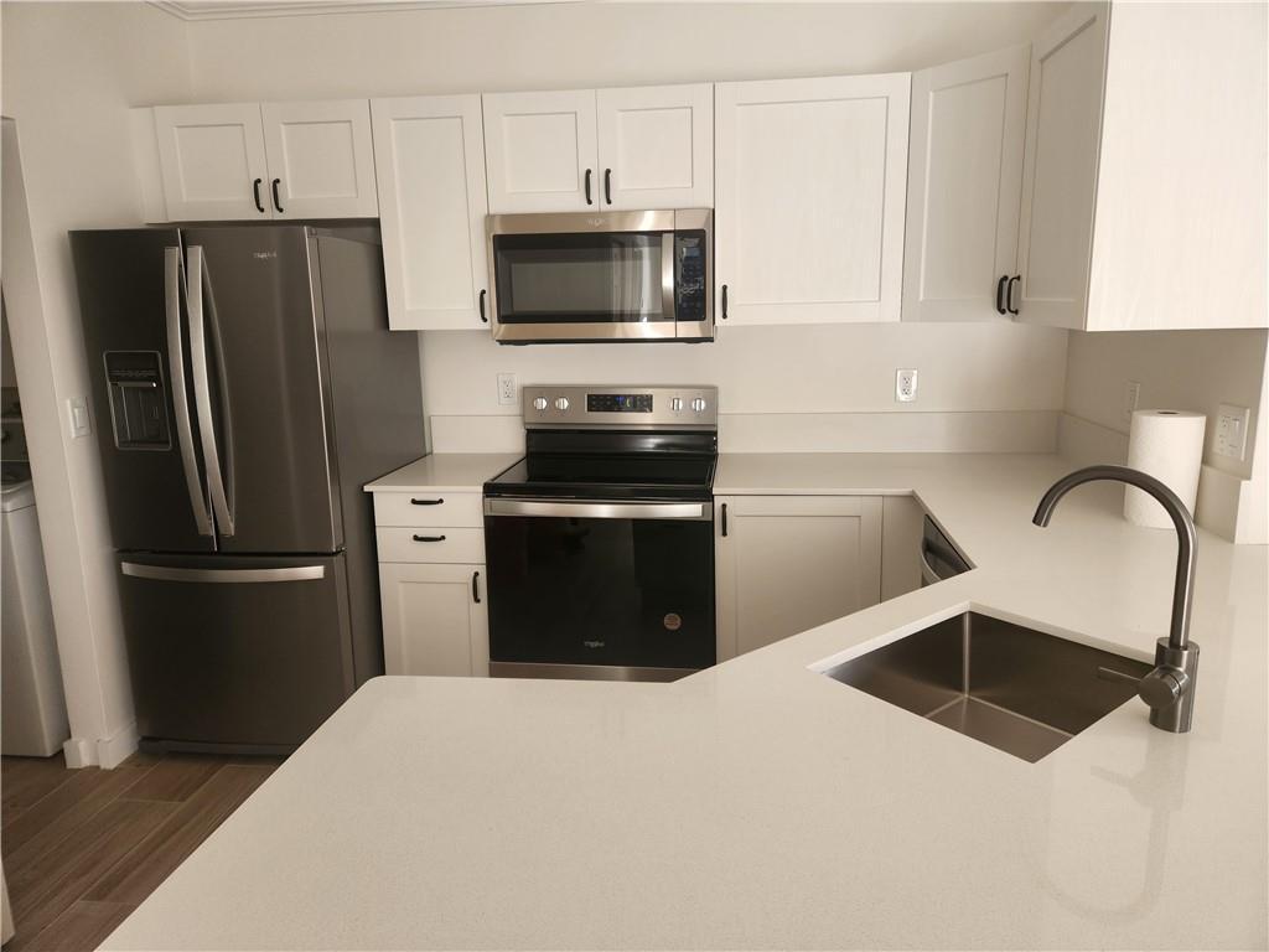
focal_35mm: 23
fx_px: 843
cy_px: 476
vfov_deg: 58.9
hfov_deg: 73.9
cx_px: 634
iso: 64
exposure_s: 1/180
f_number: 1.8
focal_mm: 5.4
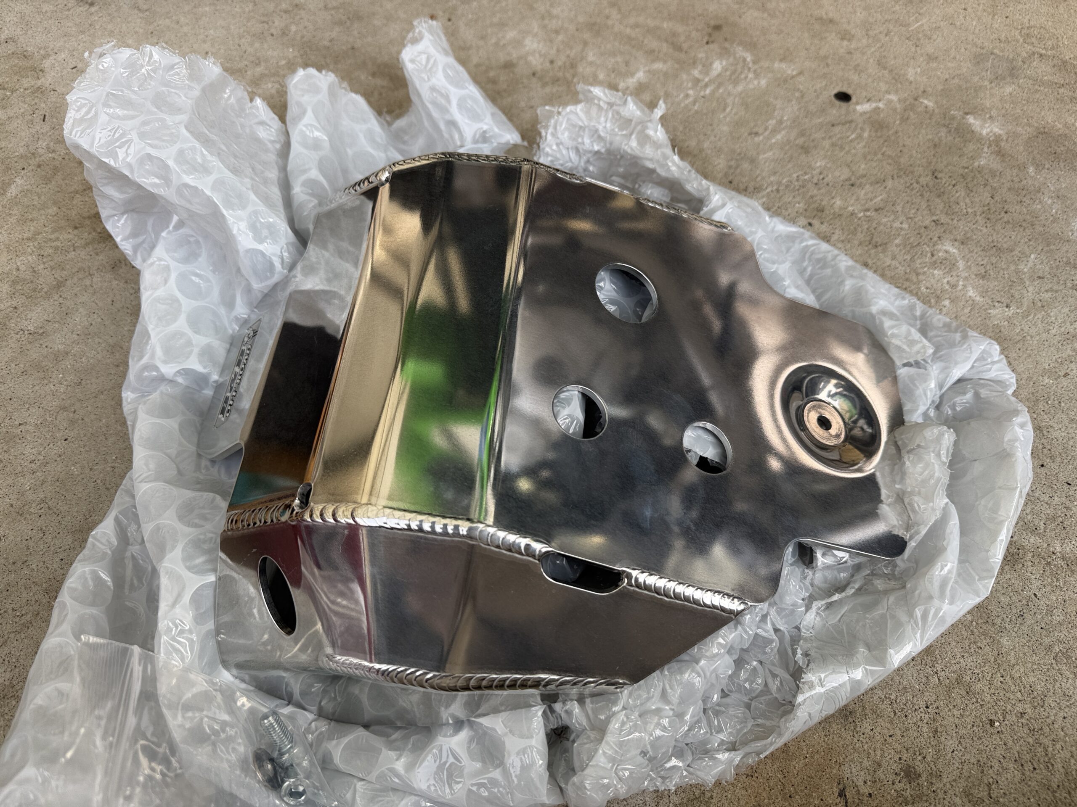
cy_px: 404
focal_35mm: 24
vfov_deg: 56.8
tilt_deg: -59.2
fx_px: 747
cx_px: 538
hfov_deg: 71.6
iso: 80
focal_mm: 6.76
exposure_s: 1/683
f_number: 1.78
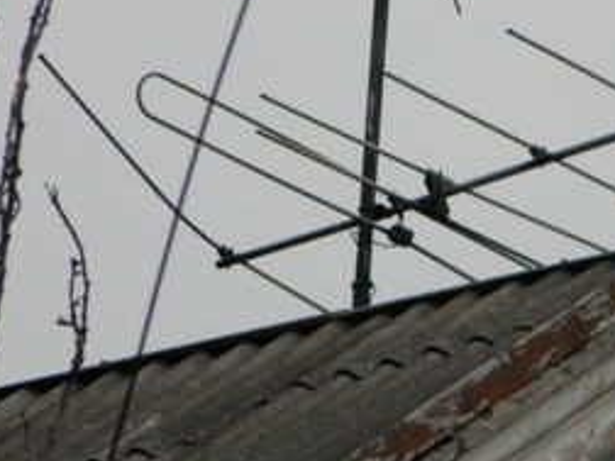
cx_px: 478
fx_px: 14782
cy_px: 184
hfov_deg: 2.4
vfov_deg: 1.8
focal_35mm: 832
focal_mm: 75
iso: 100
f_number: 5.4
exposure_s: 1/640
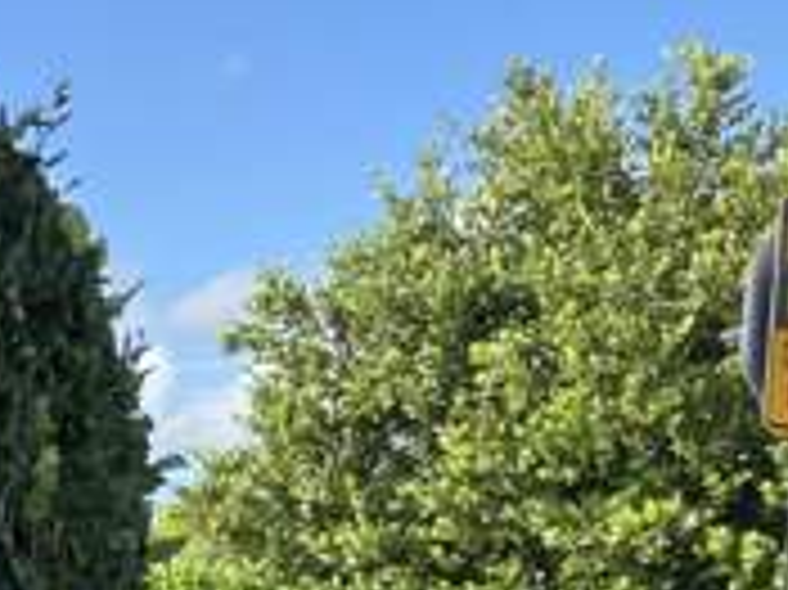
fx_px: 2912
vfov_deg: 10.6
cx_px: -865
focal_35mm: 128
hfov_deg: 13.0
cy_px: 1189
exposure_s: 1/522
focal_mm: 3.99
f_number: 1.8
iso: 32
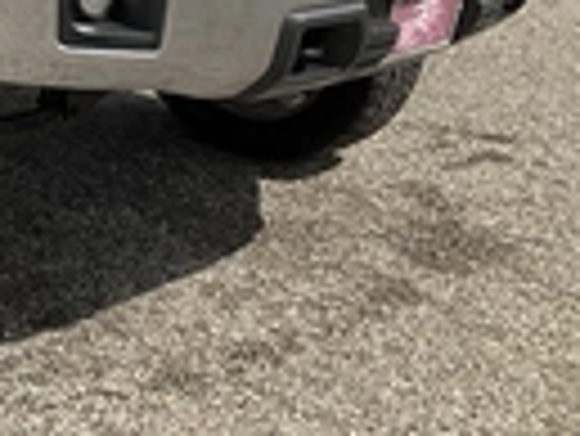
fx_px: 1509
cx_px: -175
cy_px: -216
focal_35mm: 90
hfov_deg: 20.0
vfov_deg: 15.2
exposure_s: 1/2667
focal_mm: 3
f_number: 1.8
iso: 25
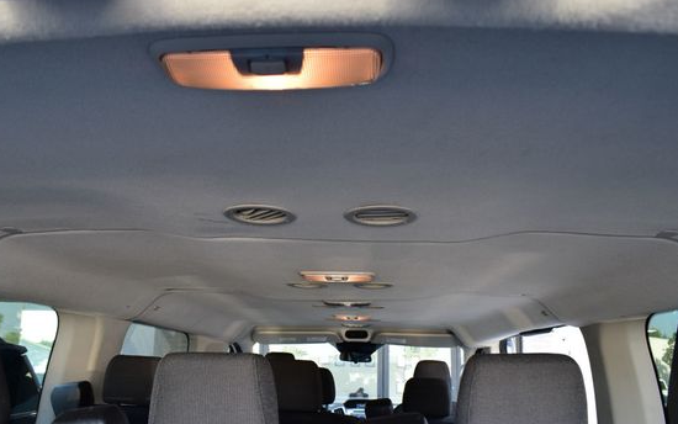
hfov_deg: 59.6
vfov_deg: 39.3
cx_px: 322
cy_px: 253
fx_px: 591
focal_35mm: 32
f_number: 7.1
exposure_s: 1/40
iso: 400
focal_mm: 18
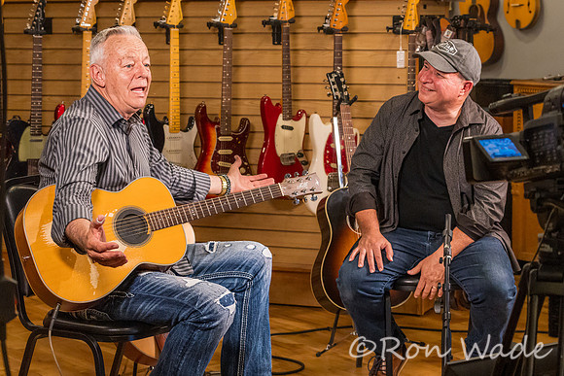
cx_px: 305
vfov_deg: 15.2
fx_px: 1406
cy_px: 172
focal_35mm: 90
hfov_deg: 22.7
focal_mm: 77
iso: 12800
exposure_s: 1/200
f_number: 6.3
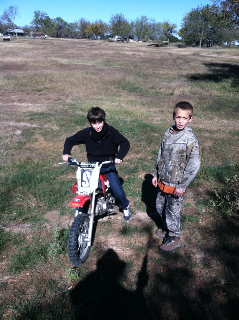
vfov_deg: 52.7
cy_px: 160
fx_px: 323
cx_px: 120
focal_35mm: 35
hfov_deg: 40.6
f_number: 2.8
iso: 80
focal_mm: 3.85
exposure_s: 1/1000
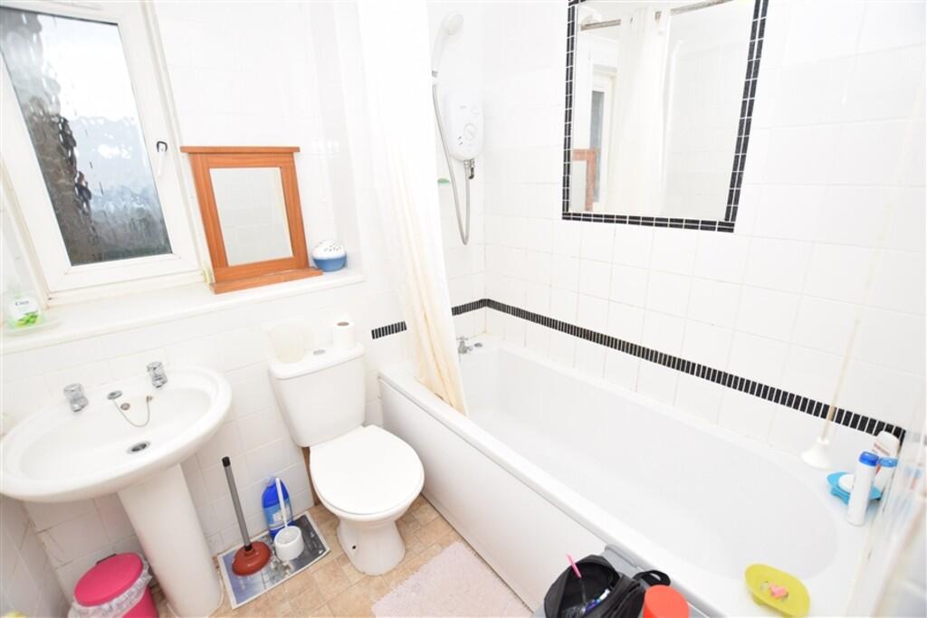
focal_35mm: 15
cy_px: 309
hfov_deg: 100.4
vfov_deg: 77.3
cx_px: 464
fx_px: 386
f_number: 4
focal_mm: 10
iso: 400
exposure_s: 1/200
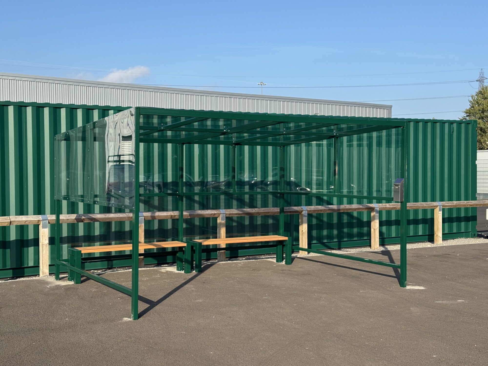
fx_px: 677
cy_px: 183
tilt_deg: +0.0
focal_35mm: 48
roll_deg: +2.6
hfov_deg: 39.7
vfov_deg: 30.3
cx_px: 244
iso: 64
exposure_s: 1/3425
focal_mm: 6.76
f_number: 1.78
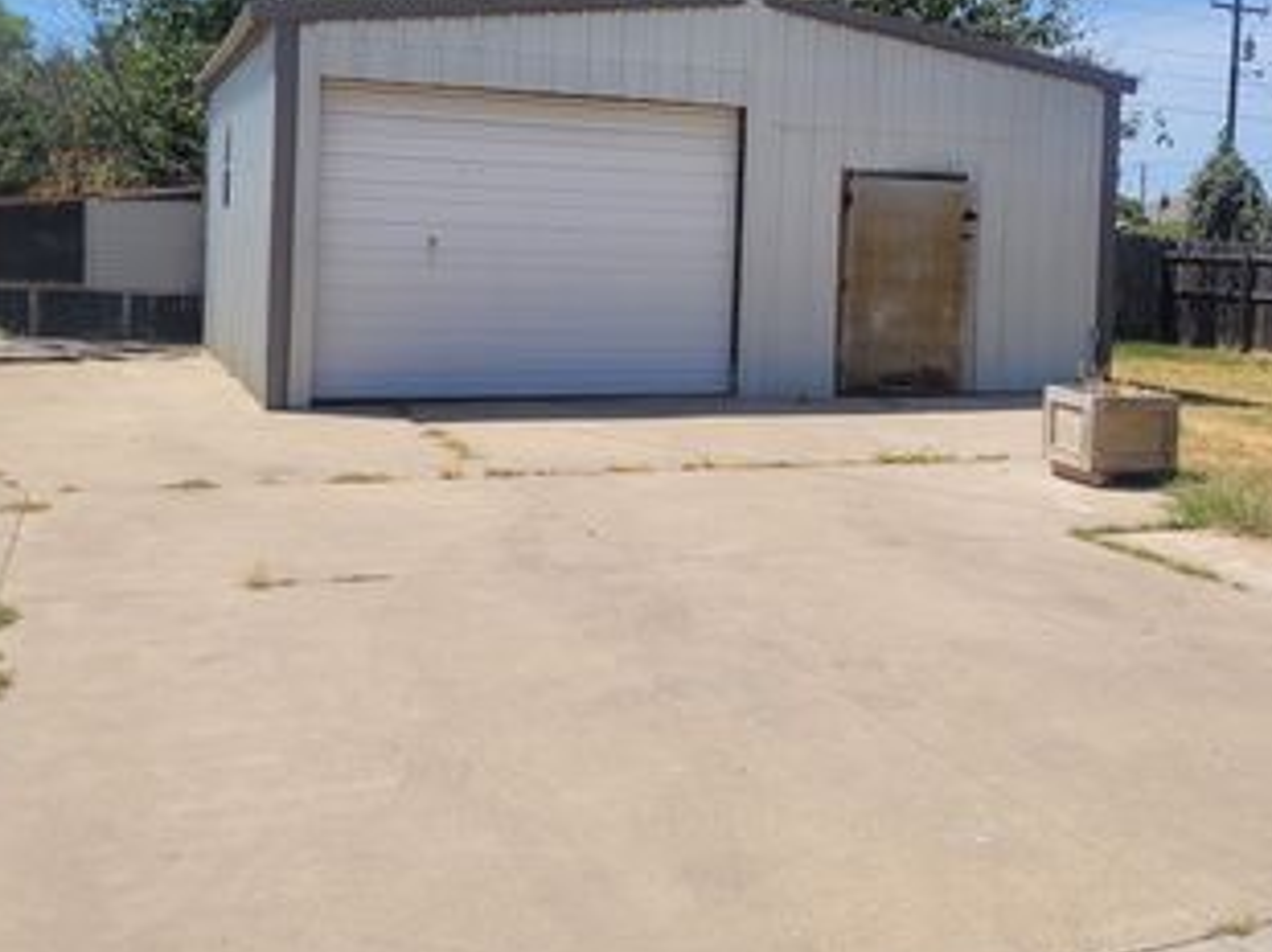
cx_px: 788
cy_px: 261
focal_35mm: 42
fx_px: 1542
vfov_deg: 33.7
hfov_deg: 44.5
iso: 40
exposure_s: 1/2969
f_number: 1.8
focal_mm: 5.4
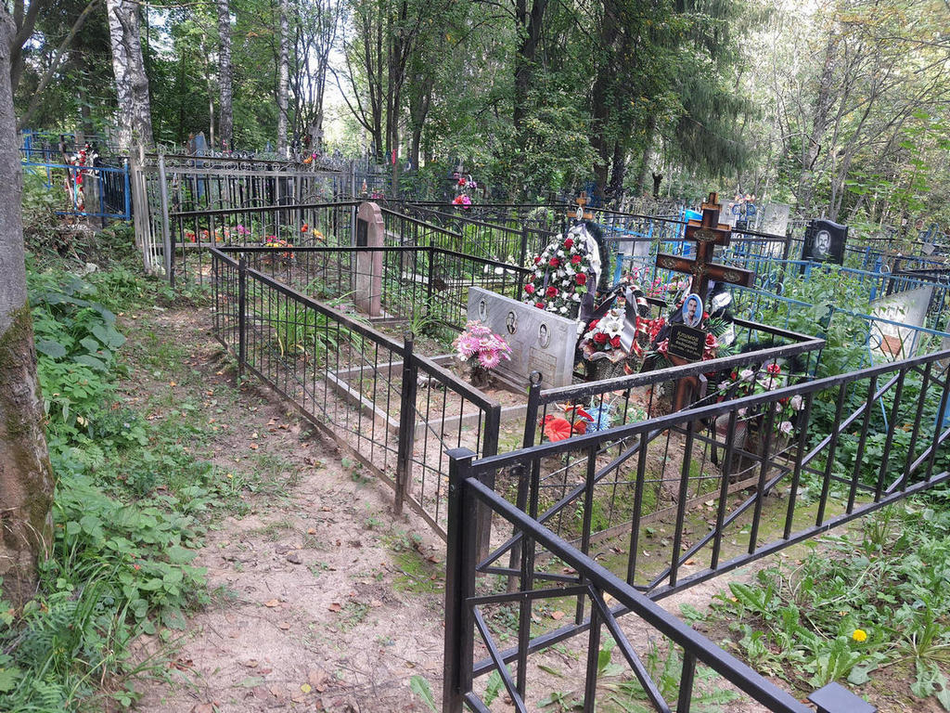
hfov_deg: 67.3
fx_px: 714
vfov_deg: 53.1
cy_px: 356
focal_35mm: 26
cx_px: 475
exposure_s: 1/106
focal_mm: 4.32
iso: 50
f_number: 1.7
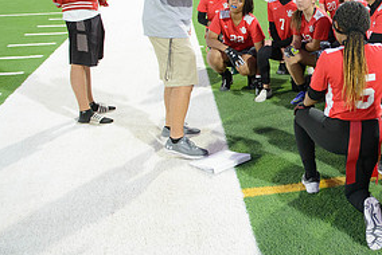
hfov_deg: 37.3
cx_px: 354
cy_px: 97
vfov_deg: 27.5
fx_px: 520
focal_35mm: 49
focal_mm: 24
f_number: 2.8
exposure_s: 1/200
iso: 3200
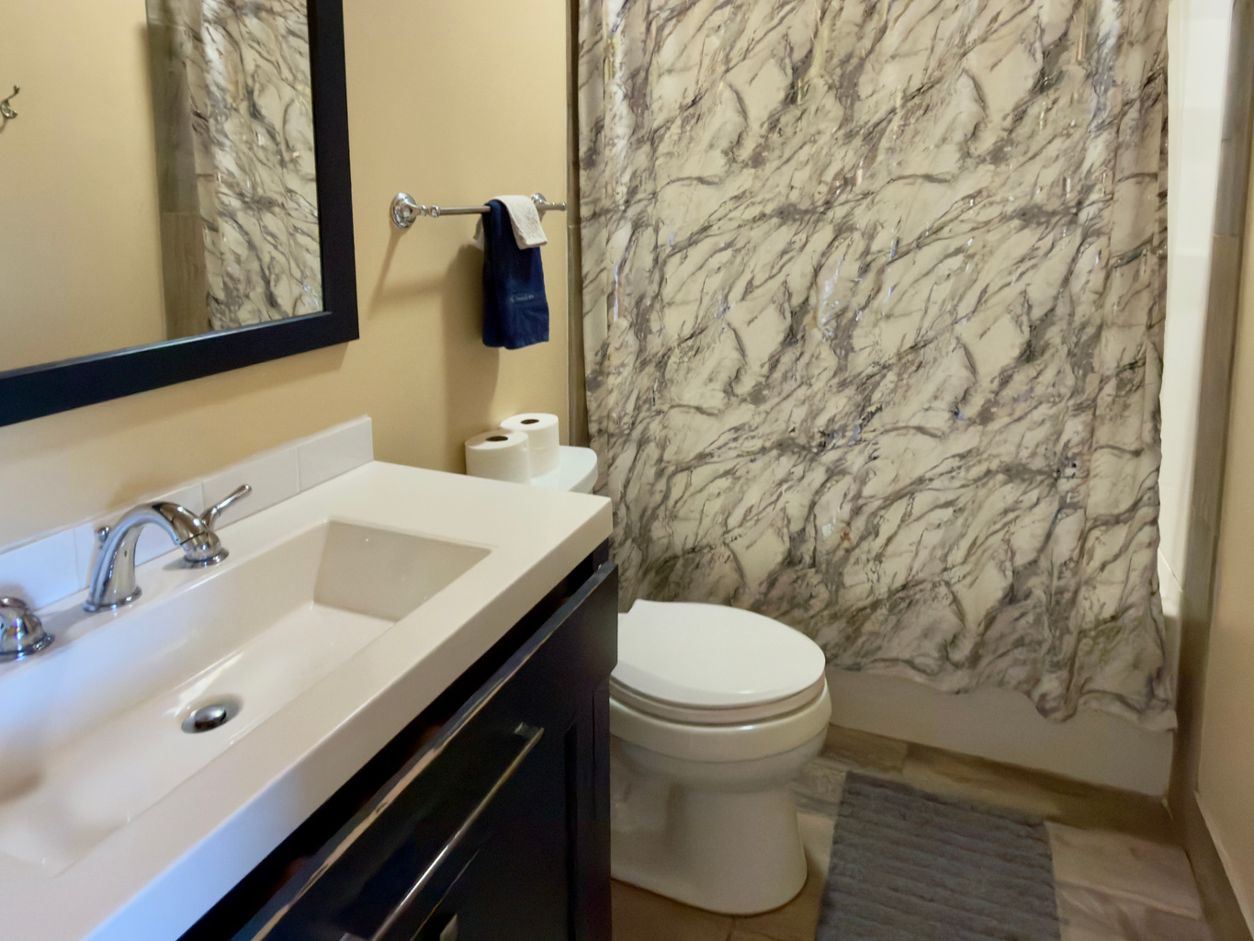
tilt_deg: -5.4
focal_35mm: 21
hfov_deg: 78.6
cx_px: 709
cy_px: 272
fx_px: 761
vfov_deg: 61.0
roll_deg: -0.4
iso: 320
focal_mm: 2.22
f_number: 2.2
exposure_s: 1/30
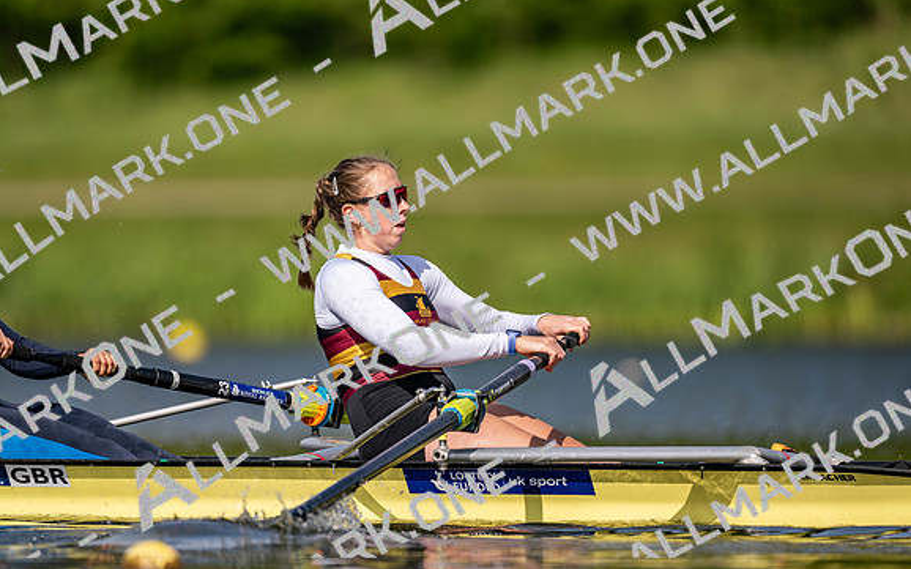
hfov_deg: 3.4
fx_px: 15241
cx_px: 456
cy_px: 288
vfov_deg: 2.1
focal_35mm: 614
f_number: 4
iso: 180
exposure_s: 1/2500
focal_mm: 600
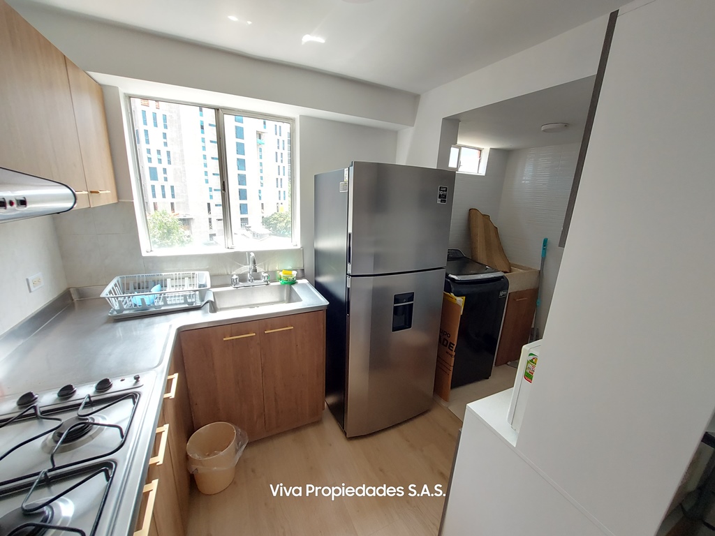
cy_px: 268
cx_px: 358
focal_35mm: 13
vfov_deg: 89.9
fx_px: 269
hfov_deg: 106.2
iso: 125
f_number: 2.2
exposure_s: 1/60
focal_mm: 1.74
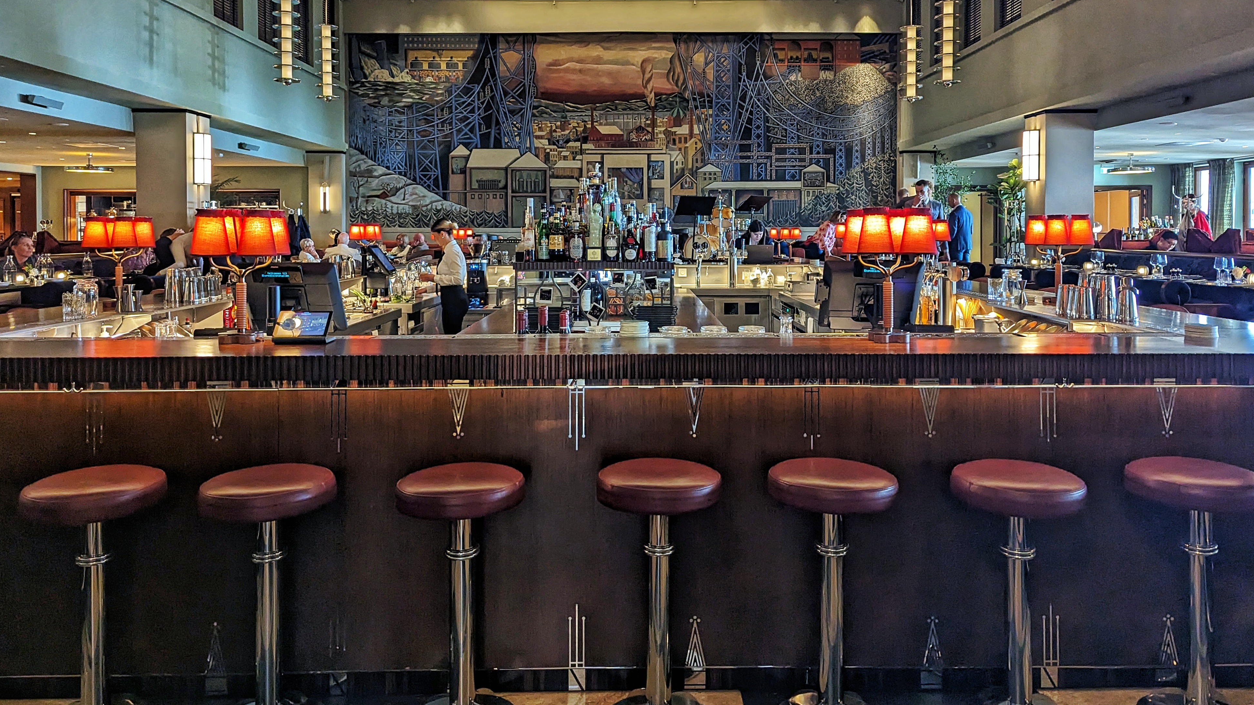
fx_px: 898
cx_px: 635
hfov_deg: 69.9
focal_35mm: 27
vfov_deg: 42.3
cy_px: 236
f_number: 1.85
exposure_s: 1/116
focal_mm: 6.81
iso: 634
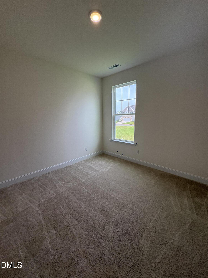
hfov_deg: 85.7
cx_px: 104
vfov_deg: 102.1
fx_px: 112
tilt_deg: -10.9
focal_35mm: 14
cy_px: 139
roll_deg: +0.4
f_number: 2.2
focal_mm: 2.22
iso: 64
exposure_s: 1/170
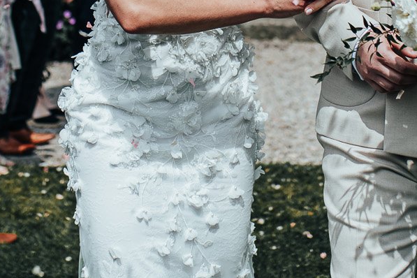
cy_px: -100
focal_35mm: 127
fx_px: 1471
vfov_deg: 10.5
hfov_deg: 16.1
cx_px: 197
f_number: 2.5
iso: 100
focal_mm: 35
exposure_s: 1/6400
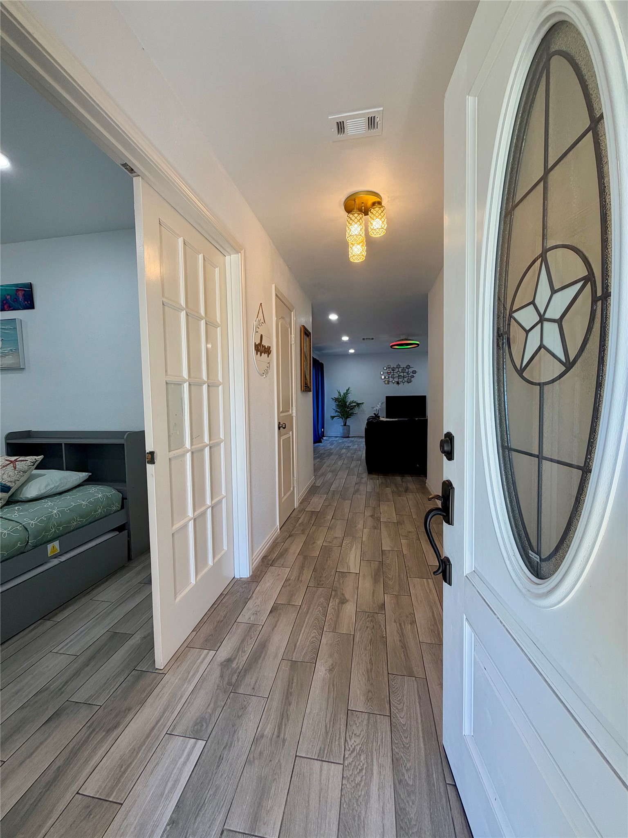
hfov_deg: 85.7
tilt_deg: -2.9
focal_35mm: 14
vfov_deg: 102.1
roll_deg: +0.4
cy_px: 419
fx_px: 339
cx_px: 314
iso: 100
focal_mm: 2.22
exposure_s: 1/120
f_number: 2.2
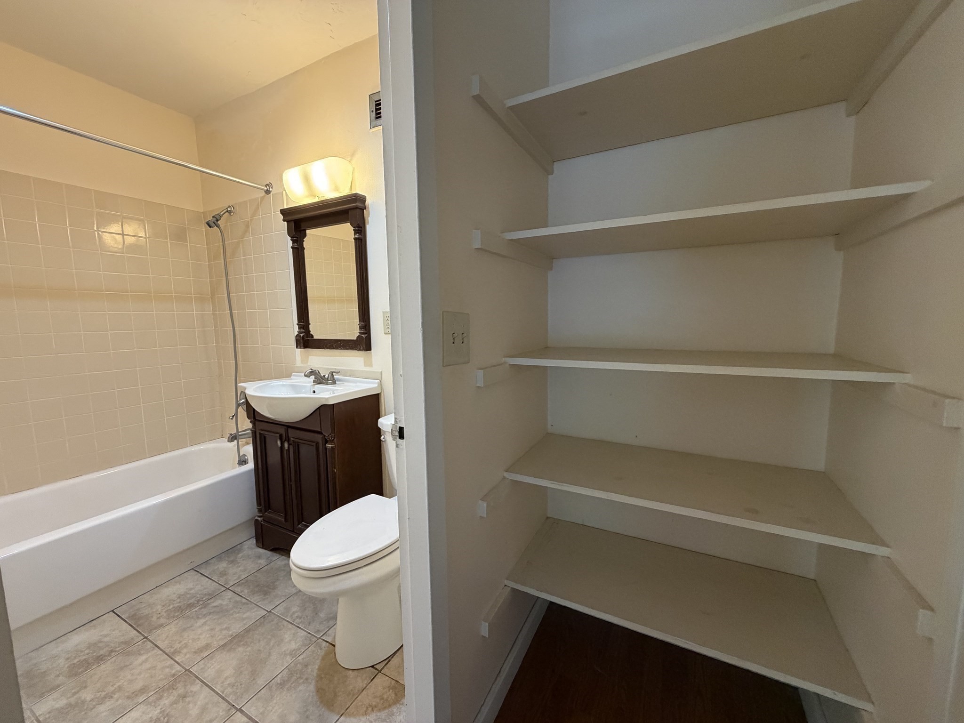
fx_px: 390
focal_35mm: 14
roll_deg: +0.5
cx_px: 482
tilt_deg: -6.7
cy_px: 362
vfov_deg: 85.7
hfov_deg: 102.1
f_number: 2.2
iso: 400
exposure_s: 1/60
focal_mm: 2.22
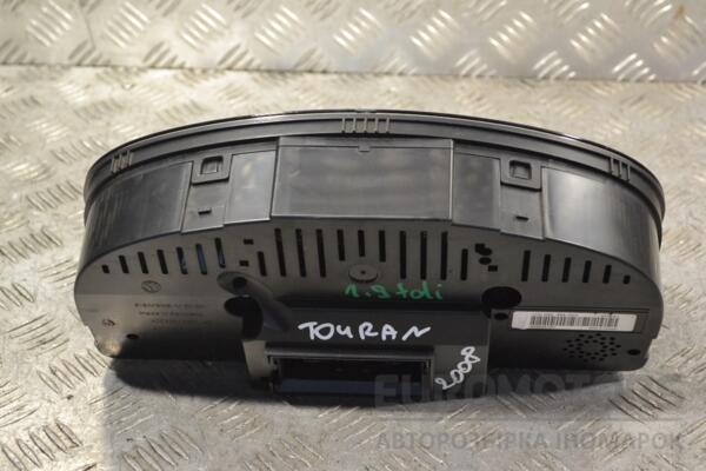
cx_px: 353
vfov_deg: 20.6
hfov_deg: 30.5
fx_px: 1294
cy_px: 236
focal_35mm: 66
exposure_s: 1/200
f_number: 7.1
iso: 3200
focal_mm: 44
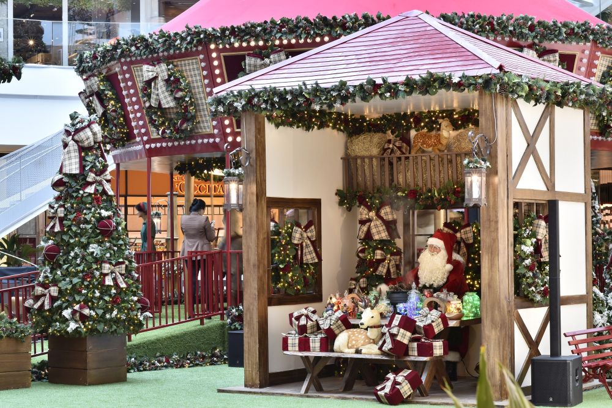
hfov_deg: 23.9
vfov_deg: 16.1
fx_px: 1445
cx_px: 306
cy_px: 204
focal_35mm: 85
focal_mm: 85
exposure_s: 1/2.5
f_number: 16
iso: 200
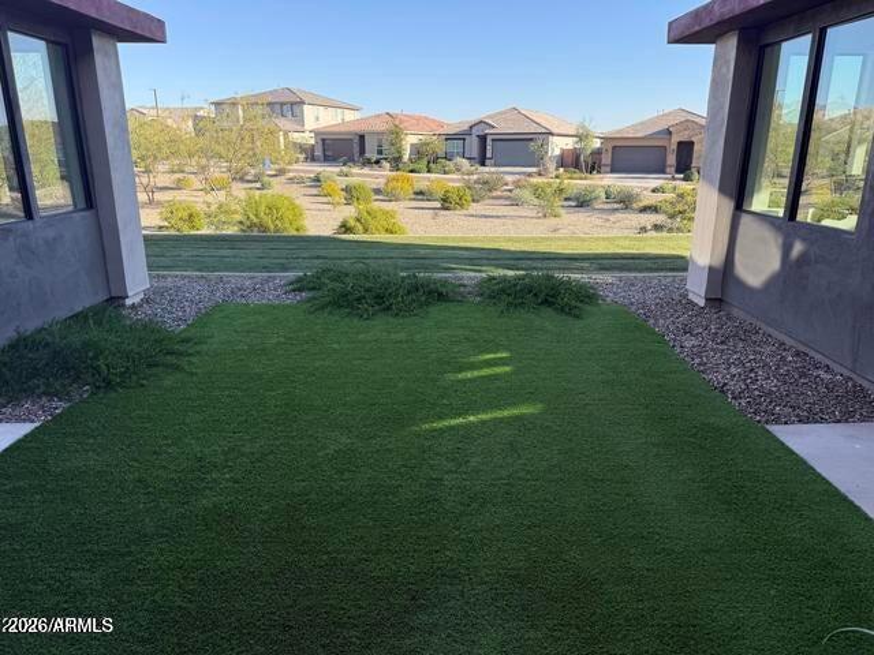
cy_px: 328
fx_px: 606
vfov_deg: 56.8
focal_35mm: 24
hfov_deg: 71.6
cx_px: 437
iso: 80
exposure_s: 1/967
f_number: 1.78
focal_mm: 6.76
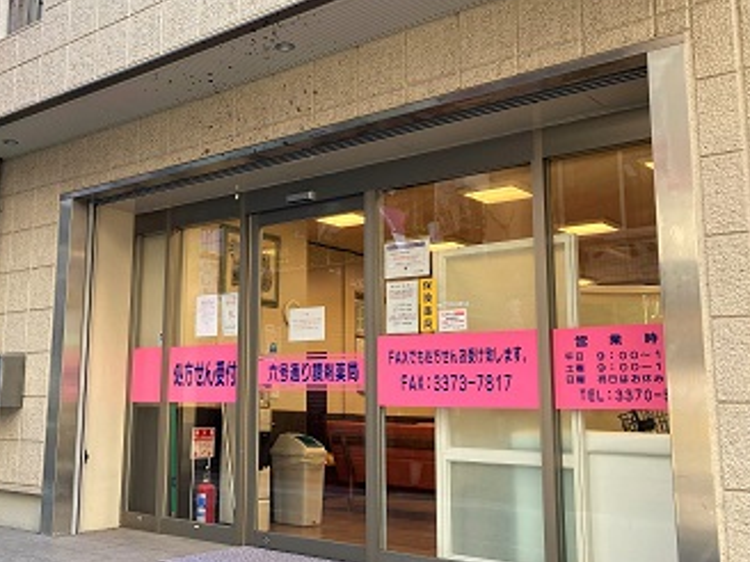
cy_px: 265
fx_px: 888
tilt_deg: +10.5
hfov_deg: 44.8
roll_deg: -1.9
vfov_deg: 35.1
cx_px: 226
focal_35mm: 41
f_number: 1.8
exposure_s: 1/121
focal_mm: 3.99
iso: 50
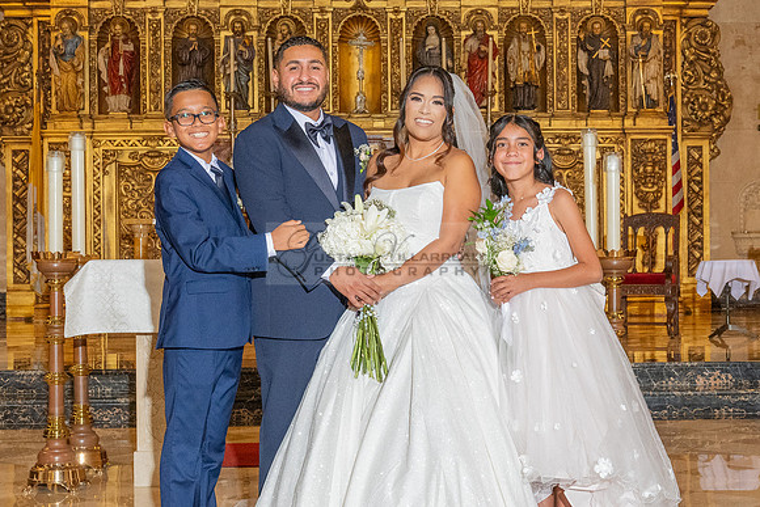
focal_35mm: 66
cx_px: 429
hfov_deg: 30.6
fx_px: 1389
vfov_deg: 20.7
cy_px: 253
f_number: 6.3
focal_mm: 34.5
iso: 2000
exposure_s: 1/200
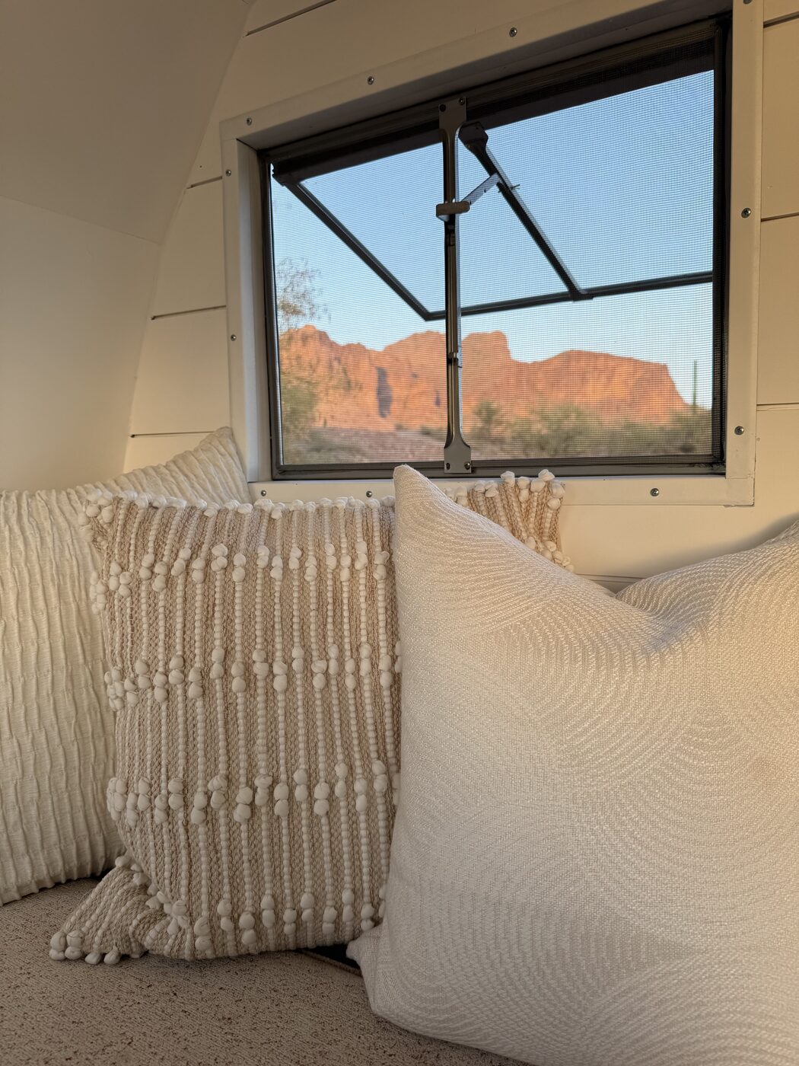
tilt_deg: -3.4
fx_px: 739
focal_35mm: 24
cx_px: 400
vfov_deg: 71.6
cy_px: 533
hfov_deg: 56.8
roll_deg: -1.8
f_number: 1.78
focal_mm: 6.76
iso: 64
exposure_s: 1/170
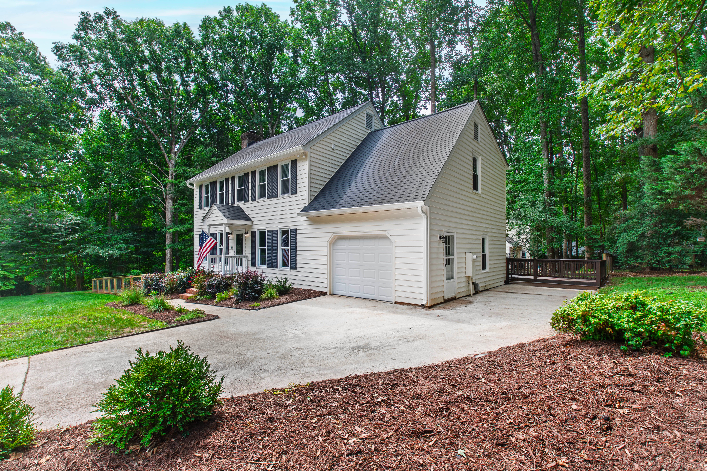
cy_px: 236
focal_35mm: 15
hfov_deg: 100.4
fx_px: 295
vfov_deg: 77.3
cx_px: 354
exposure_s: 1/60
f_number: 8
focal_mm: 10
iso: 100
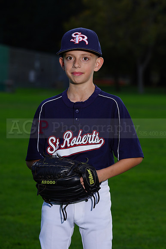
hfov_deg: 7.3
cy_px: 124
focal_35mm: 189
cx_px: 83
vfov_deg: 10.9
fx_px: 1306
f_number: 8
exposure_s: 1/250
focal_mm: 189
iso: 160
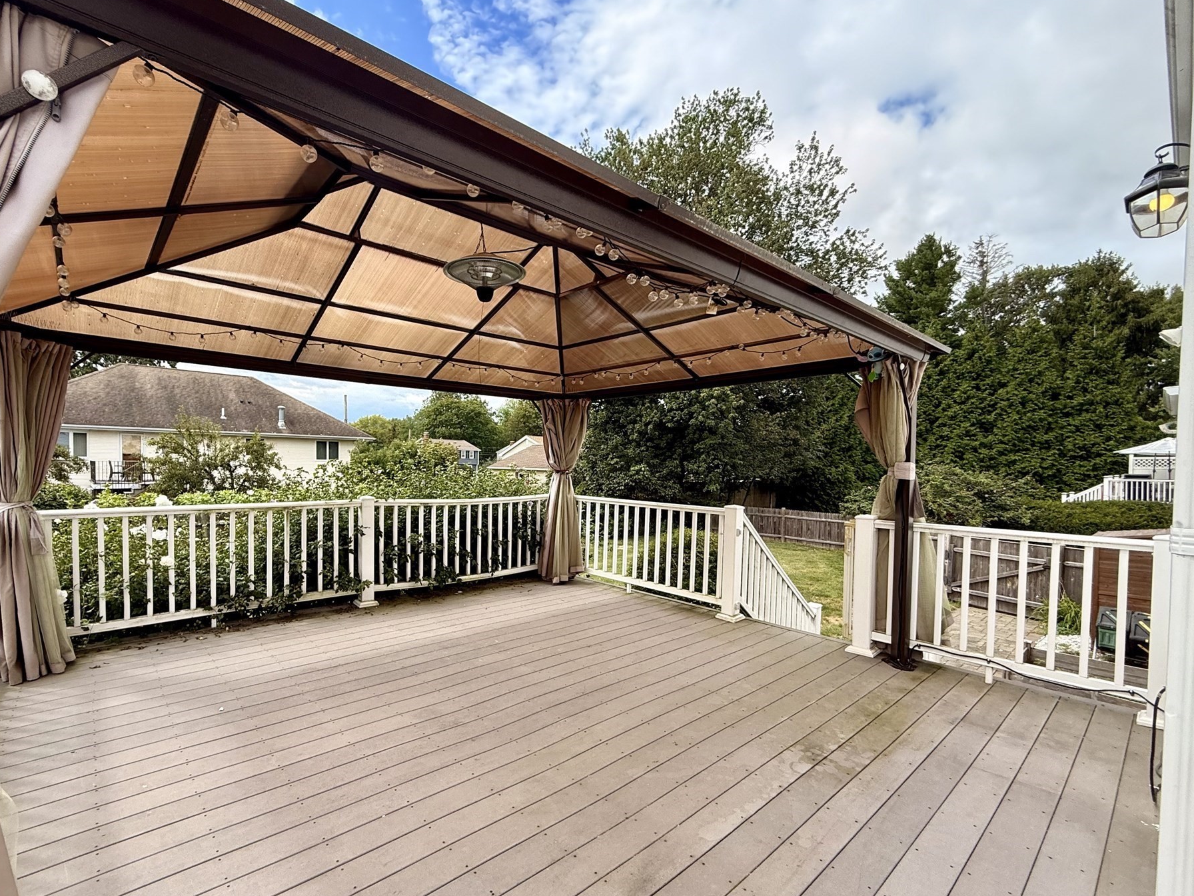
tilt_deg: -1.5
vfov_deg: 78.0
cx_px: 534
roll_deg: -0.7
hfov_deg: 94.2
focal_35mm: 16
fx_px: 552
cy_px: 481
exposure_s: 1/809
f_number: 2.2
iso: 50
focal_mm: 2.22
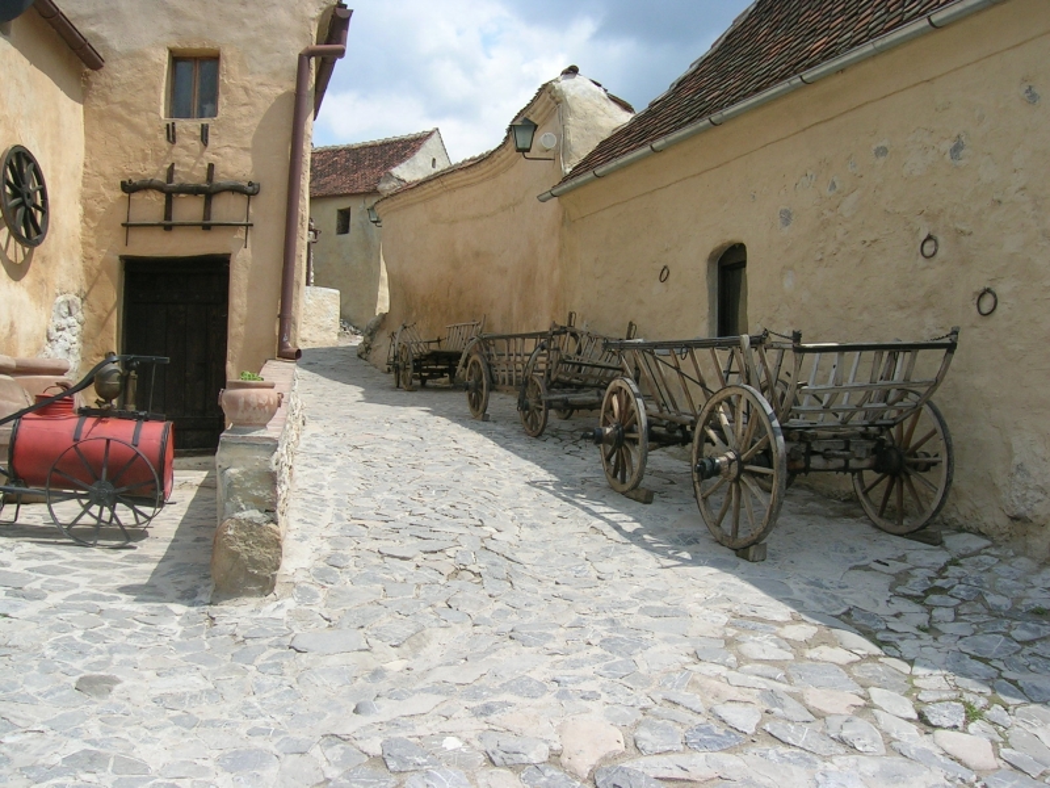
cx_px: 525
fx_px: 1062
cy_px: 394
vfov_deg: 40.7
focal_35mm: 35
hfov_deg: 52.6
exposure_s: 1/439
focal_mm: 5.4
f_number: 4.8
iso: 50
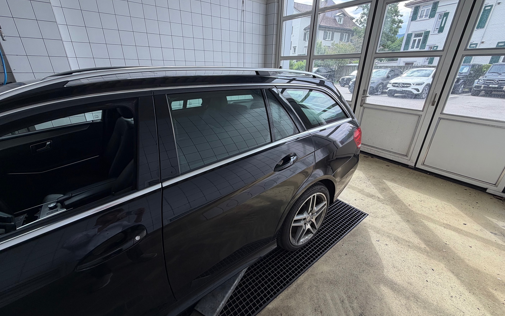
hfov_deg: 101.5
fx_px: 206
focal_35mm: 15
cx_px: 253
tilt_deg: -22.2
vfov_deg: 74.8
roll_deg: -1.1
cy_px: 153
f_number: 2.2
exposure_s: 1/150
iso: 40
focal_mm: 2.22
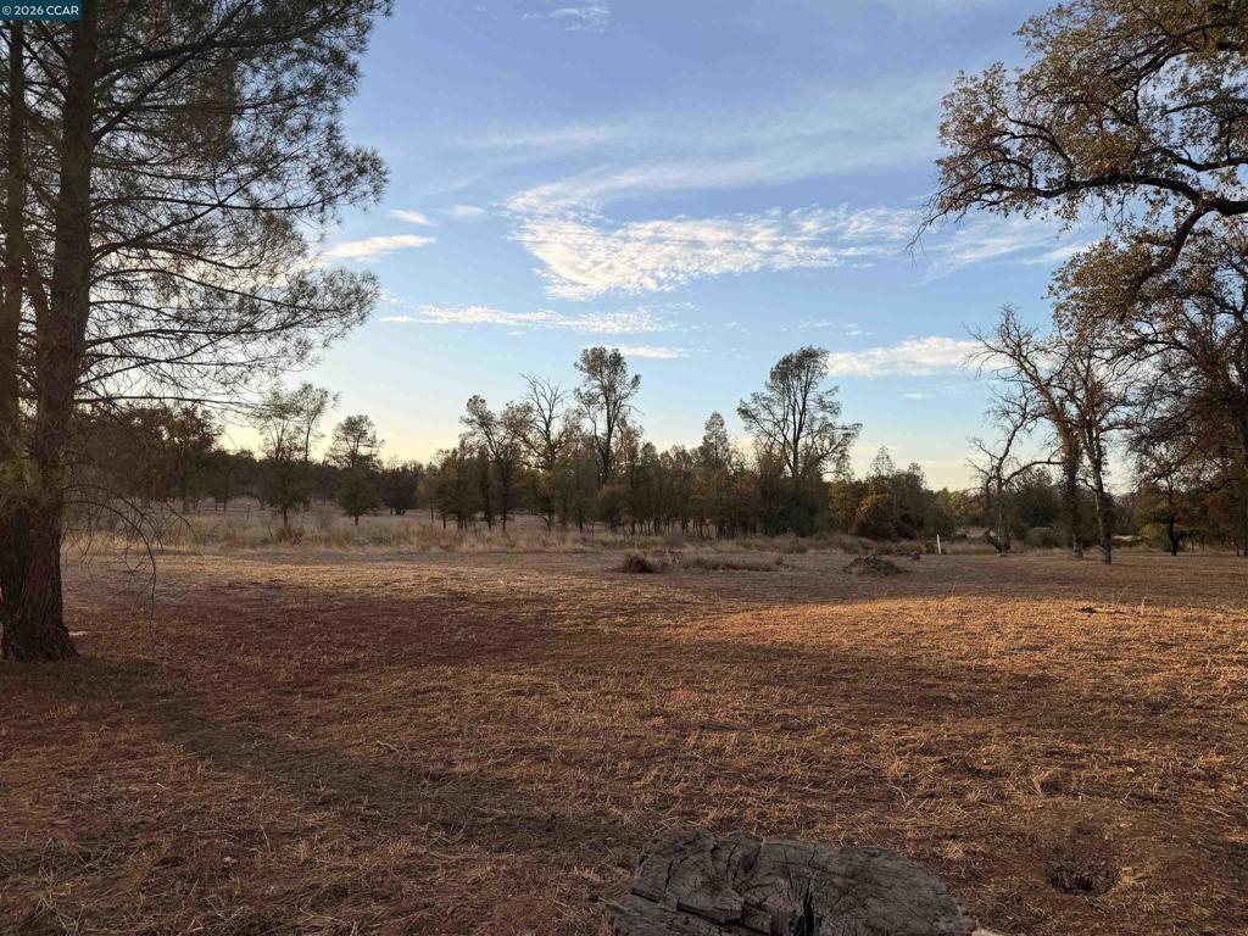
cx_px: 624
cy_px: 468
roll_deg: -1.6
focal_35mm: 24
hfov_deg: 71.6
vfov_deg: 56.8
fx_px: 865
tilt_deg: +3.0
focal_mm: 6.76
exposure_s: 1/2169
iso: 80
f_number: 1.78
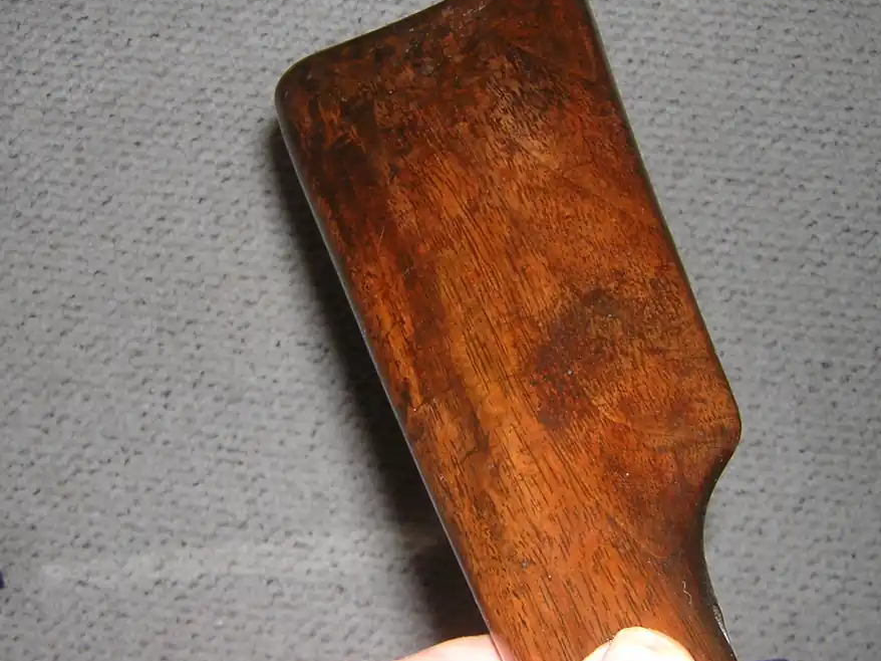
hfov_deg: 38.9
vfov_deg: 29.7
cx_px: 437
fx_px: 1247
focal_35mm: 49
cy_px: 313
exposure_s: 1/60.1
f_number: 5.6
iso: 119
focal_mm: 5.6
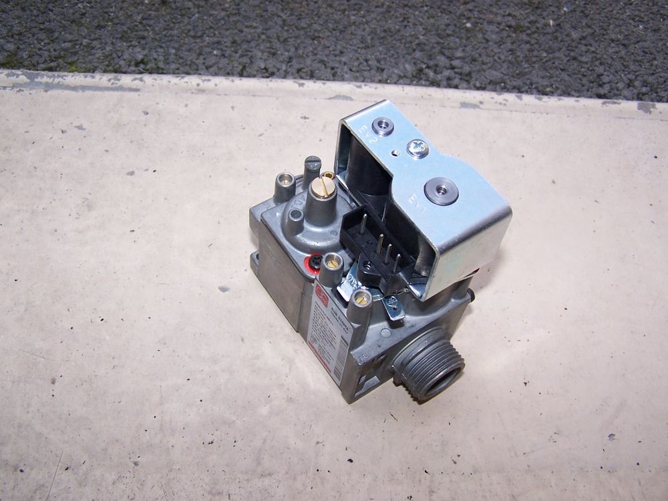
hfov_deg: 49.0
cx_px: 334
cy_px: 250
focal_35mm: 38
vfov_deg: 37.7
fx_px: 733
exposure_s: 1/500
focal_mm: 6.3
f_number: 2.8
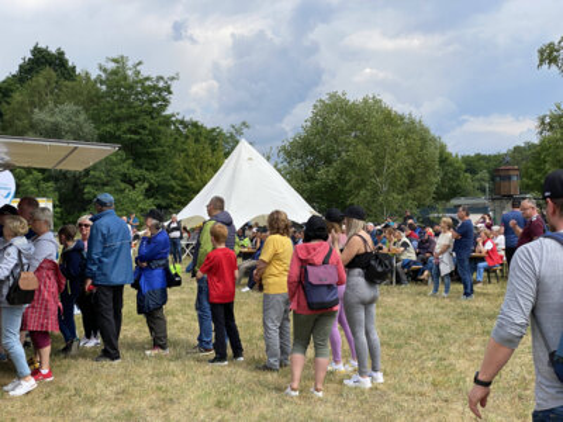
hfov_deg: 36.8
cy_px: 211
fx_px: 846
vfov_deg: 28.0
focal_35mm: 52
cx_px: 282
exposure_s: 1/1712
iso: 20
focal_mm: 6
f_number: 2
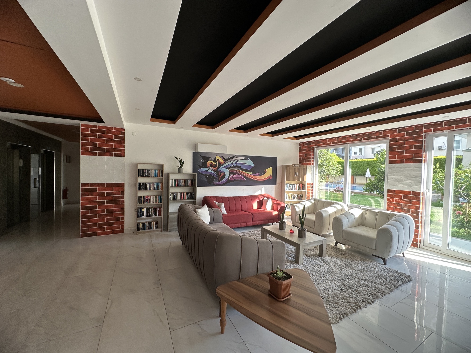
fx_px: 190
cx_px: 236
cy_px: 176
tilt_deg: -1.1
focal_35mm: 14
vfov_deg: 85.7
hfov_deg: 102.1
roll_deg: -1.6
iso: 100
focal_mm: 2.22
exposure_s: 1/99
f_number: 2.2
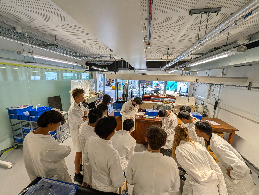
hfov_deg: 110.5
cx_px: 130
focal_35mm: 12
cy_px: 98
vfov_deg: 94.6
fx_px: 90
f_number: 1.7
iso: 60
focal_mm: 2.02
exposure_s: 1/172
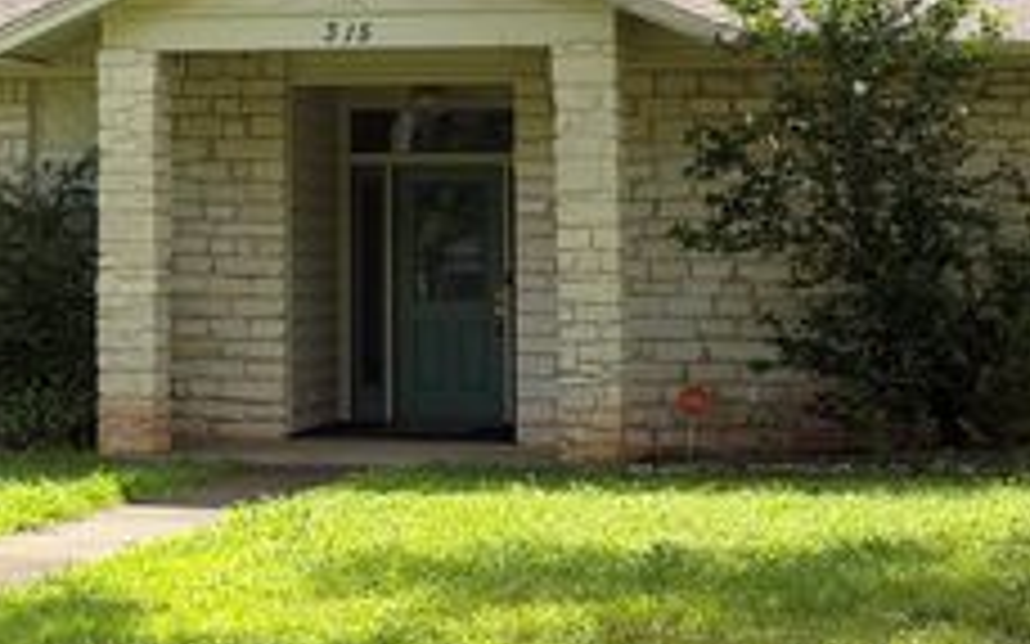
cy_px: -25
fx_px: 3115
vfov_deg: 11.6
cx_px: 144
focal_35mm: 111
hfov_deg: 18.5
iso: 80
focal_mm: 6.76
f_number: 1.78
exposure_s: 1/2033
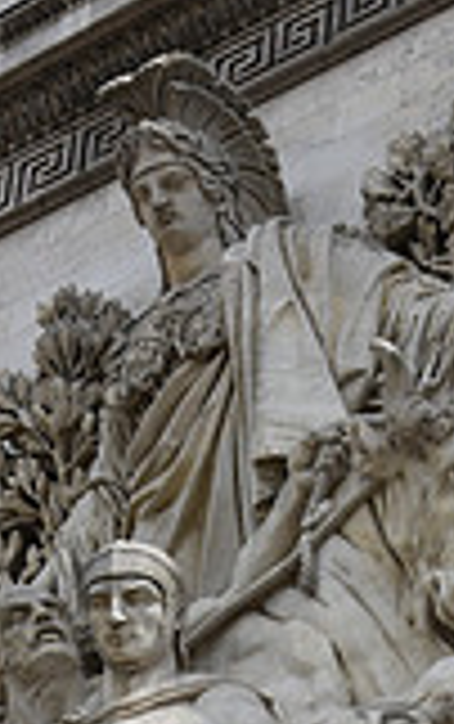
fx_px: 2606
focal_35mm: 132
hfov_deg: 9.9
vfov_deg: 15.4
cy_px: 773
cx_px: 353
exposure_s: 1/125
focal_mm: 36
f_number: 14
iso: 125
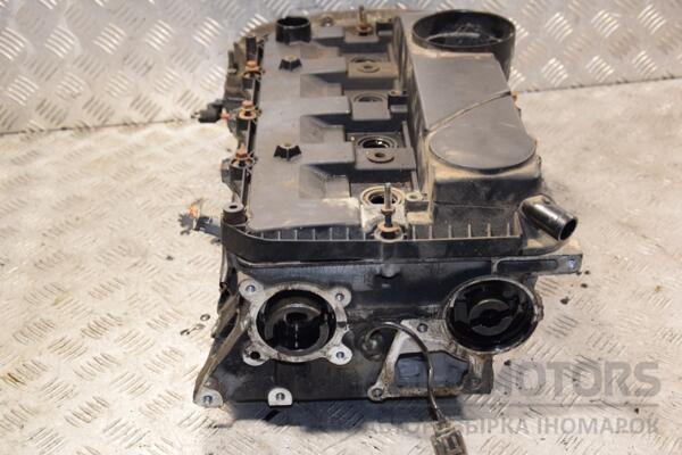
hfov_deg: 35.1
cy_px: 228
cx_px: 341
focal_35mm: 57
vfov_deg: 23.8
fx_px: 1080
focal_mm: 38
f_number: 5
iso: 800
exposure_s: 1/100
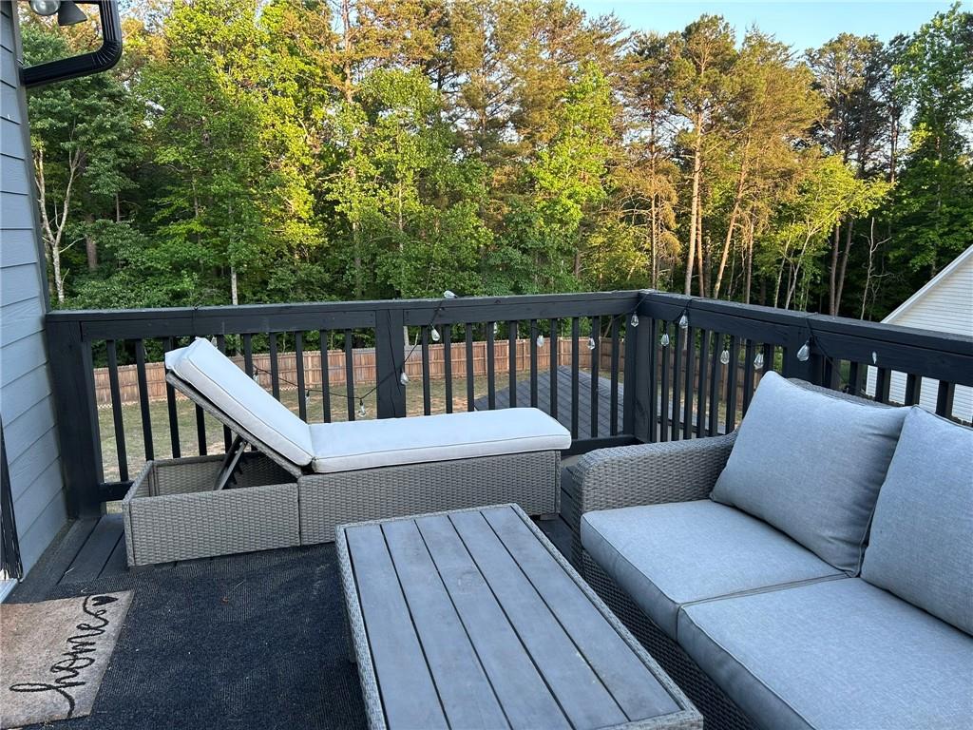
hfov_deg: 67.3
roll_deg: +1.7
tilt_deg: -10.2
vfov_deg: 53.1
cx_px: 486
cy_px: 365
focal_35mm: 26
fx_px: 731
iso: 40
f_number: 1.5
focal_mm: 5.7
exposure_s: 1/185
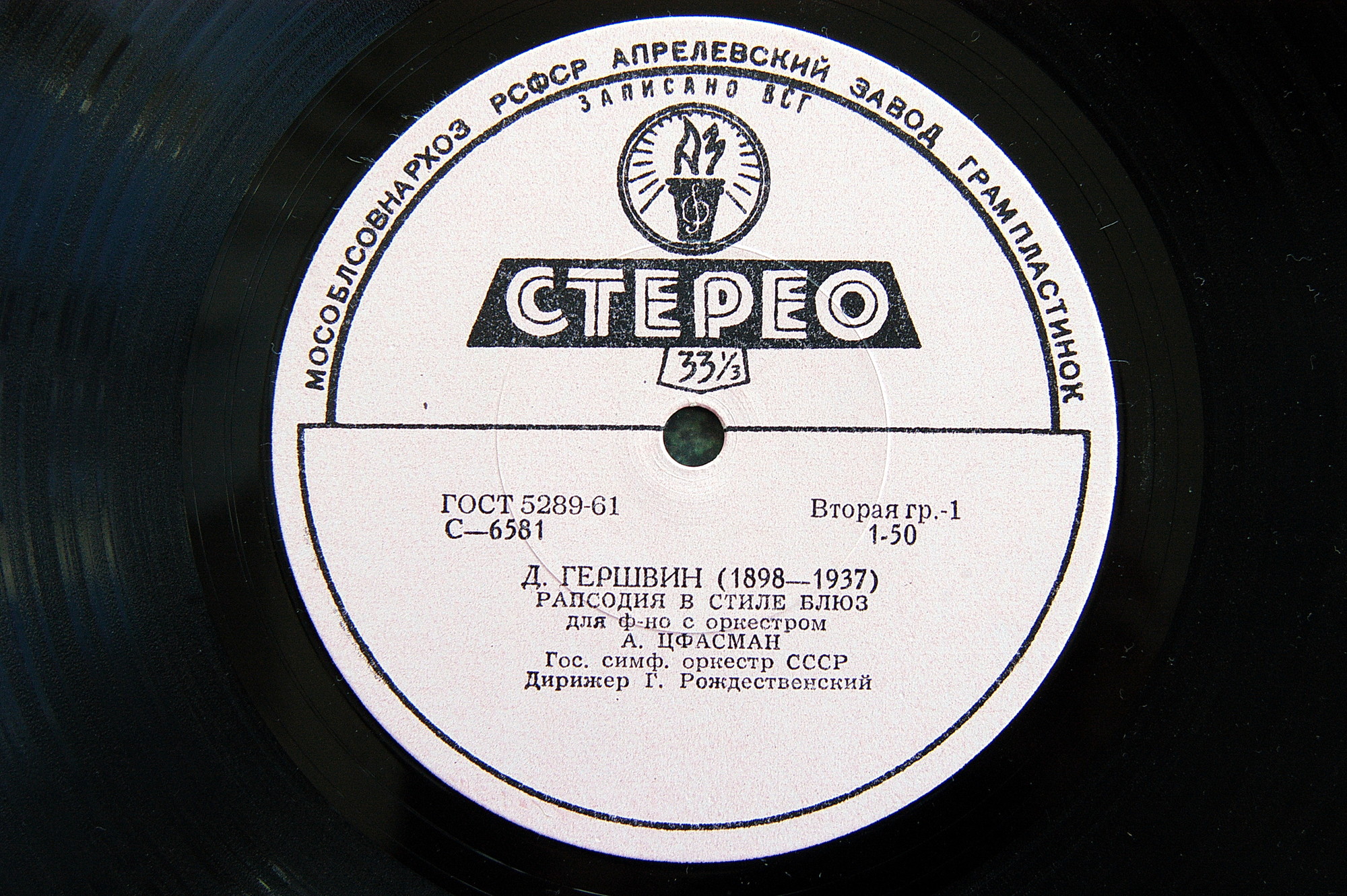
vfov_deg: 25.7
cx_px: 674
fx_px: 1963
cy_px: 448
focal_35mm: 52
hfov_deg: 37.9
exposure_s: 1/160
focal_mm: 35
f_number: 7.1
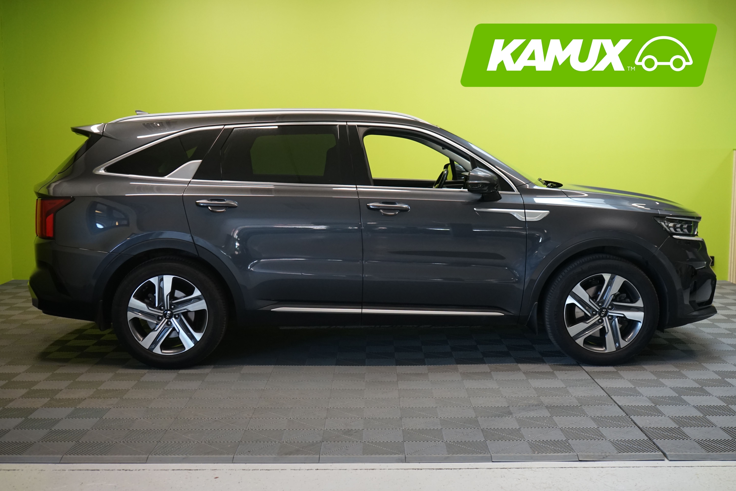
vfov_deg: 31.2
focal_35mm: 43
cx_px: 368
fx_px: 879
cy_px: 246
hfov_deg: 45.4
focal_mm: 43
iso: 1600
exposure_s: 1/30
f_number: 6.3
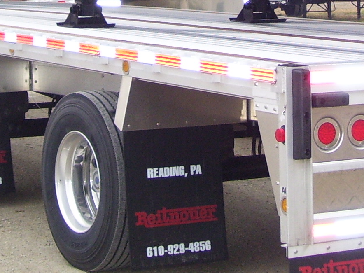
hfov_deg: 14.7
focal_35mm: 134
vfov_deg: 10.7
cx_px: 191
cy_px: -113
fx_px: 1409
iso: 125
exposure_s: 1/125
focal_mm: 7.6
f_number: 3
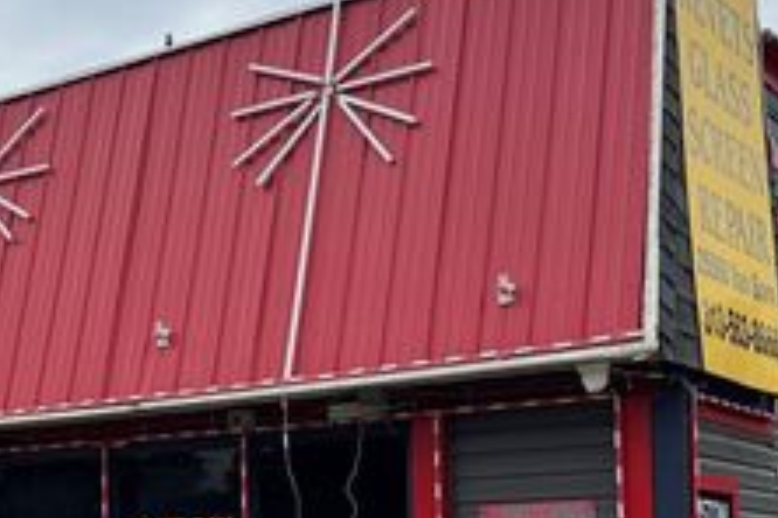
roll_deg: +0.9
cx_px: 39
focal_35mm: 72
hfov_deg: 26.8
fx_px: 1556
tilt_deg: +3.8
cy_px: 476
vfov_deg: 18.6
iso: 80
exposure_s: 1/3597
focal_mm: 6.76
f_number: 1.78
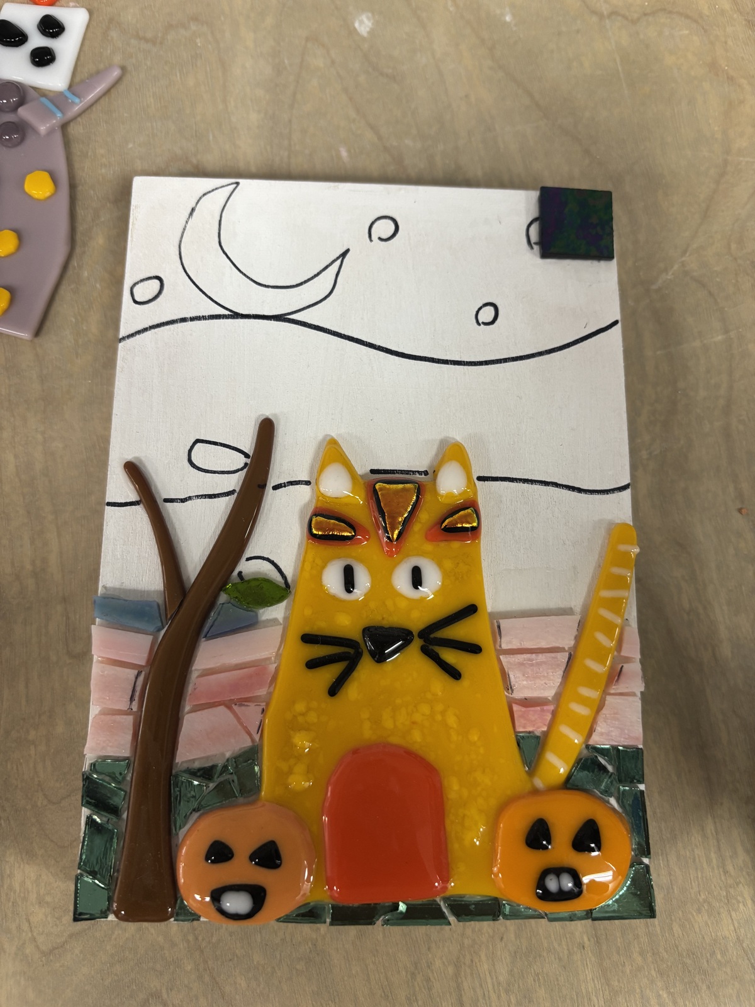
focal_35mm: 26
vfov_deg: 67.3
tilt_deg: -77.5
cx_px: 378
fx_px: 756
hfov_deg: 53.1
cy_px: 504
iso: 160
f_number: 1.6
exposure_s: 1/60
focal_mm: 5.96
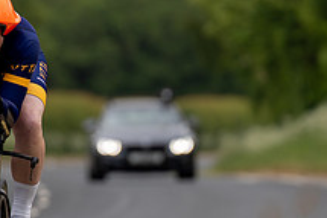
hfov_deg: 2.7
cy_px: 87
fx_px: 6871
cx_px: -60
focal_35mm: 757
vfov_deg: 1.8
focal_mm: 200
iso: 160
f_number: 3.2
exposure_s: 1/1250
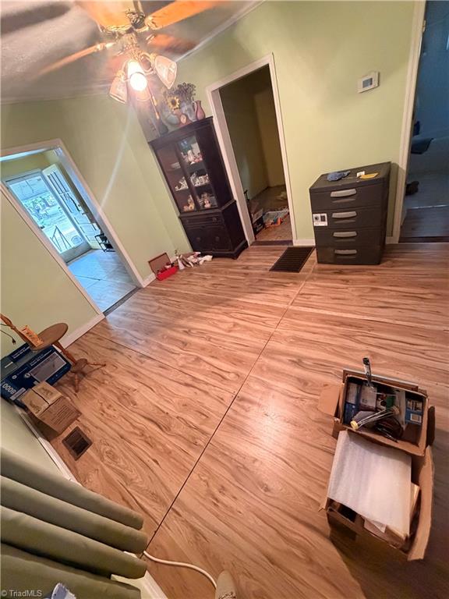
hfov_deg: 85.7
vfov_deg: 102.1
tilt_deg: -33.0
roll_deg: +20.4
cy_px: 300
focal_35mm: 14
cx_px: 224
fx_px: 242
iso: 640
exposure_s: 1/60
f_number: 2.2
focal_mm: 2.22
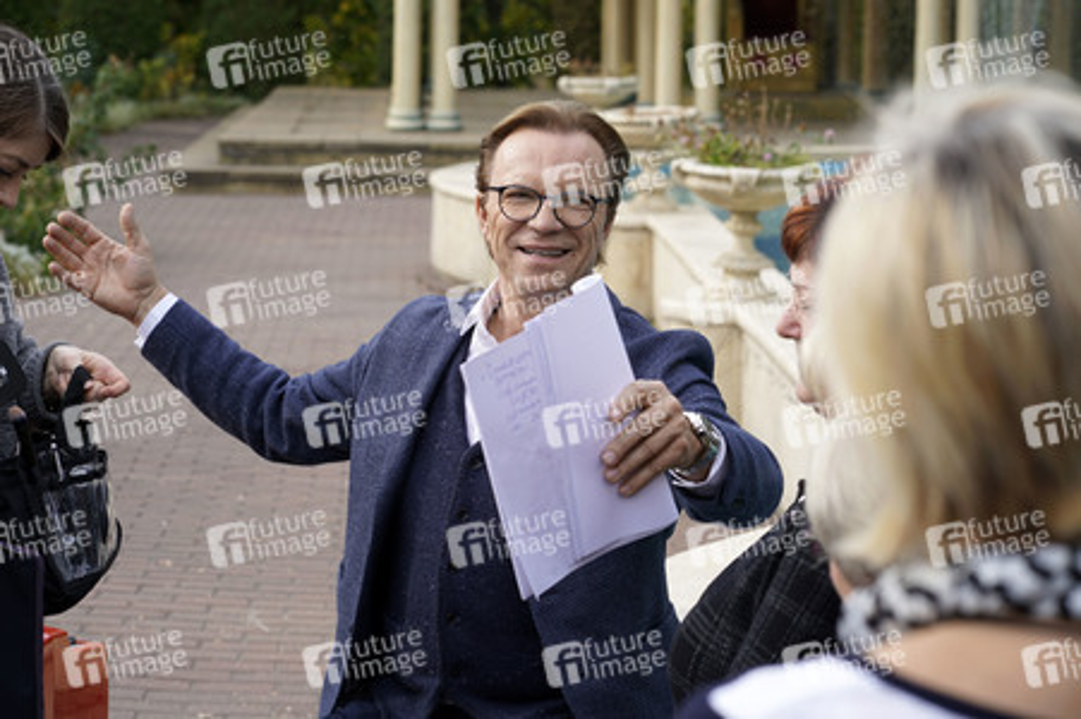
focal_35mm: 85
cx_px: 540
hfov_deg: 23.9
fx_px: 2550
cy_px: 360
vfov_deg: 16.0
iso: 200
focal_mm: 85
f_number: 6.3
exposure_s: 1/250
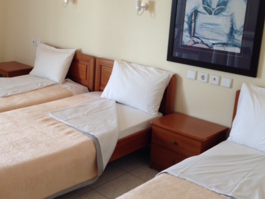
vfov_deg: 29.0
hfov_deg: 37.9
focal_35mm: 50
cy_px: 72
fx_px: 383
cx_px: 98
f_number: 2.4
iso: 64
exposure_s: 1/20
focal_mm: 4.12
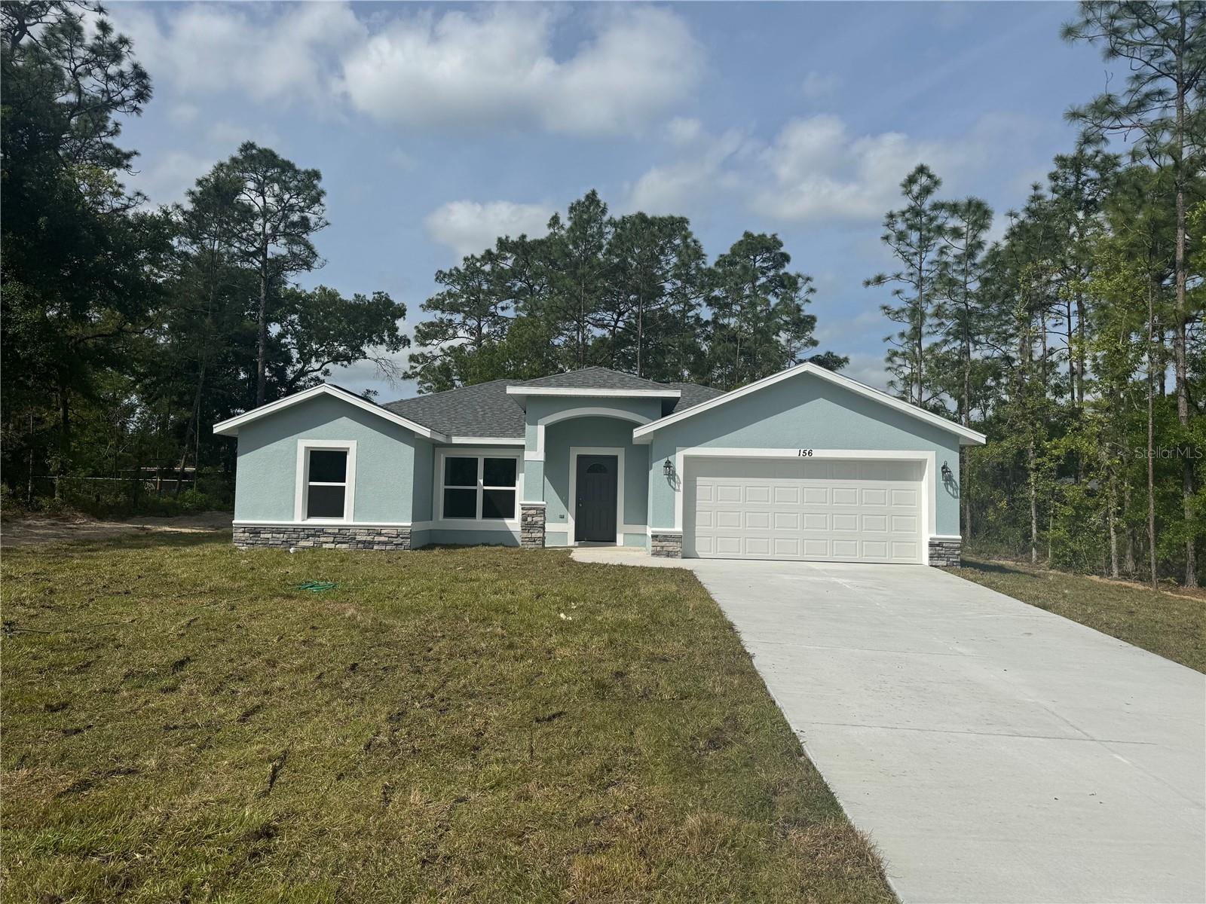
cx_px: 603
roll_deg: -1.3
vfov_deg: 56.8
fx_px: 836
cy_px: 452
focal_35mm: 24
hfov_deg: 71.6
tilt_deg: +3.4
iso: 80
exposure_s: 1/9009
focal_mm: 6.86
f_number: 1.78
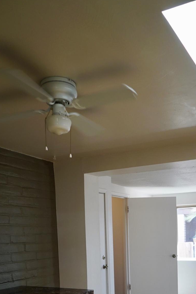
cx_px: 124
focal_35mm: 42
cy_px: 250
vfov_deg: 43.4
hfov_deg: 31.8
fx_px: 343
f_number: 4
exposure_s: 1/160
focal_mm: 24
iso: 640
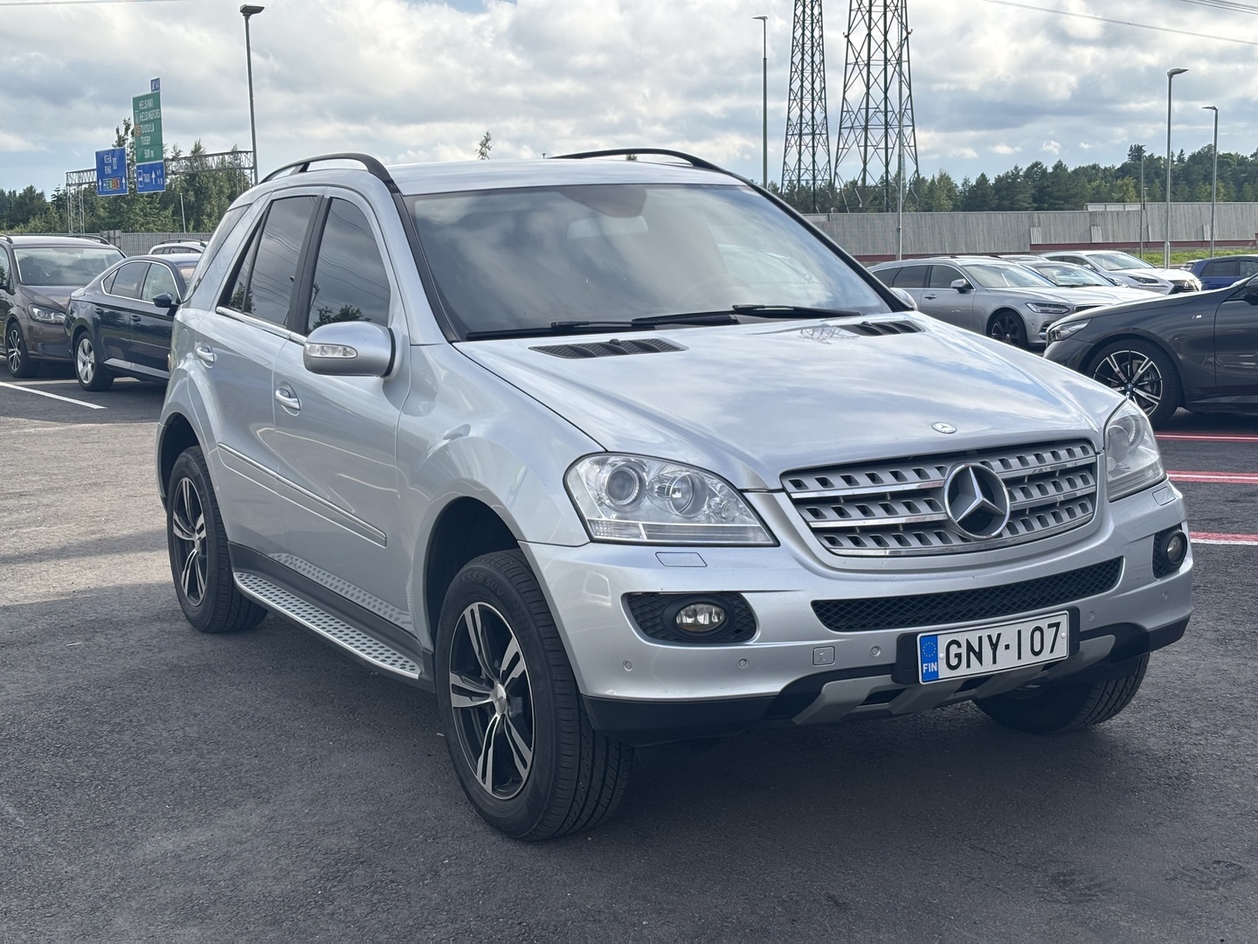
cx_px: 629
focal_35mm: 52
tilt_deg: -6.7
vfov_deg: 28.0
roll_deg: +0.7
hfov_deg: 36.8
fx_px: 1890
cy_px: 472
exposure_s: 1/2024
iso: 32
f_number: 1.6
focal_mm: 5.96
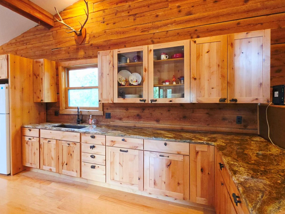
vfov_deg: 74.7
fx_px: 140
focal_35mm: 17
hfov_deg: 90.7
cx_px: 127
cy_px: 106
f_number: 1.9
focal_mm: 2.2
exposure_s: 1/60.2
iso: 160
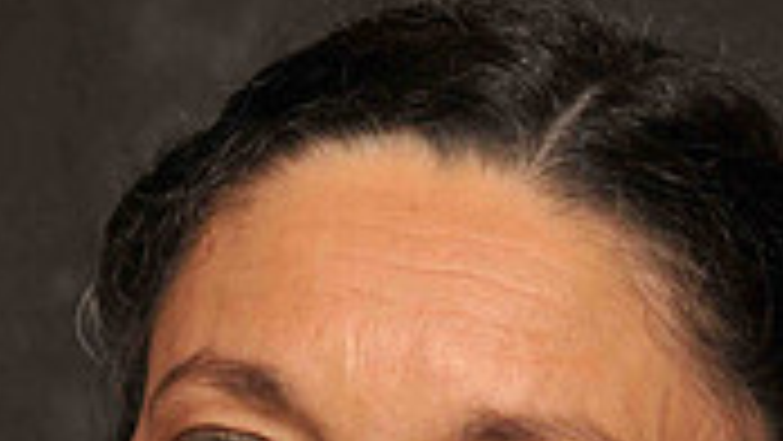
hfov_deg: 4.7
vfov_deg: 2.7
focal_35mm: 455
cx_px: 349
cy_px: 747
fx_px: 9450
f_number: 7.1
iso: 200
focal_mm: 112
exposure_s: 1/125
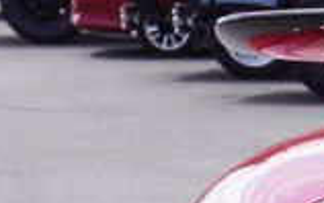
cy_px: 404
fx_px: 2271
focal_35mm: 257
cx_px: 861
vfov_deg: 5.0
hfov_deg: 7.5
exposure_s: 1/125
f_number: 6.3
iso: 100
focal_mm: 26
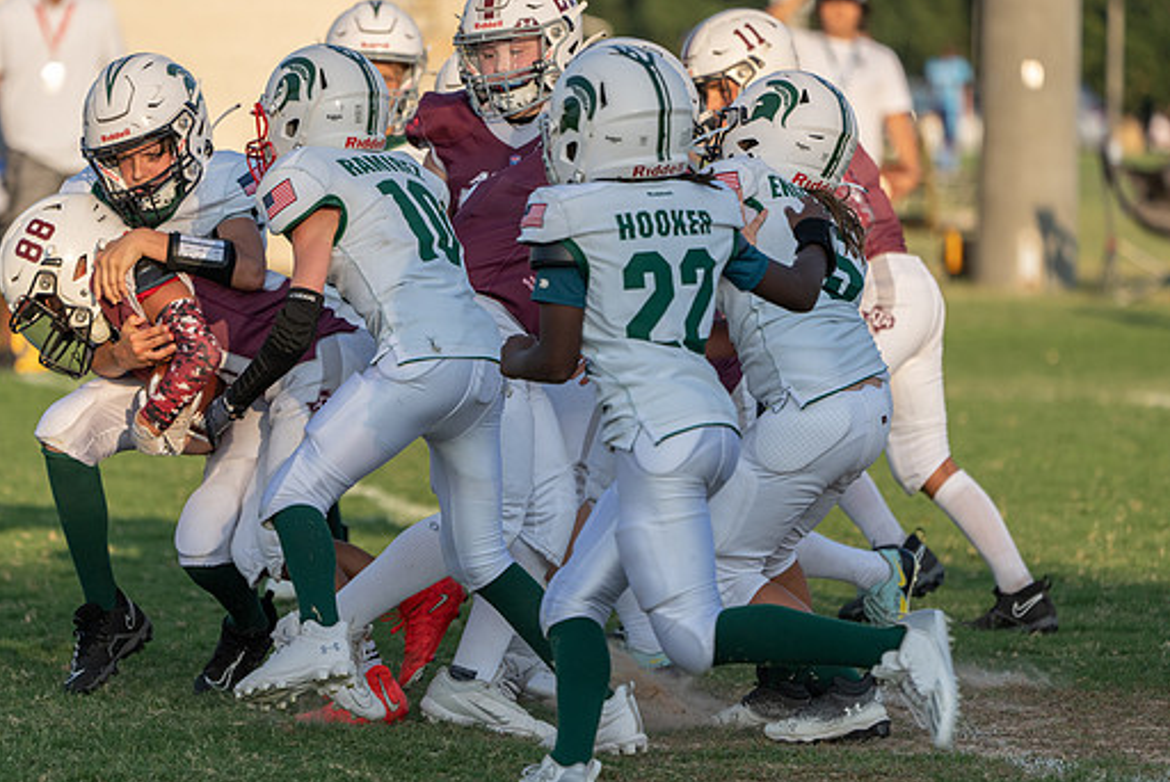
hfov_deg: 5.6
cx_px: 514
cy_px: 369
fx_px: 11934
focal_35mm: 367
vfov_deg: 3.8
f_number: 5.6
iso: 400
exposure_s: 1/1250
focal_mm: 324
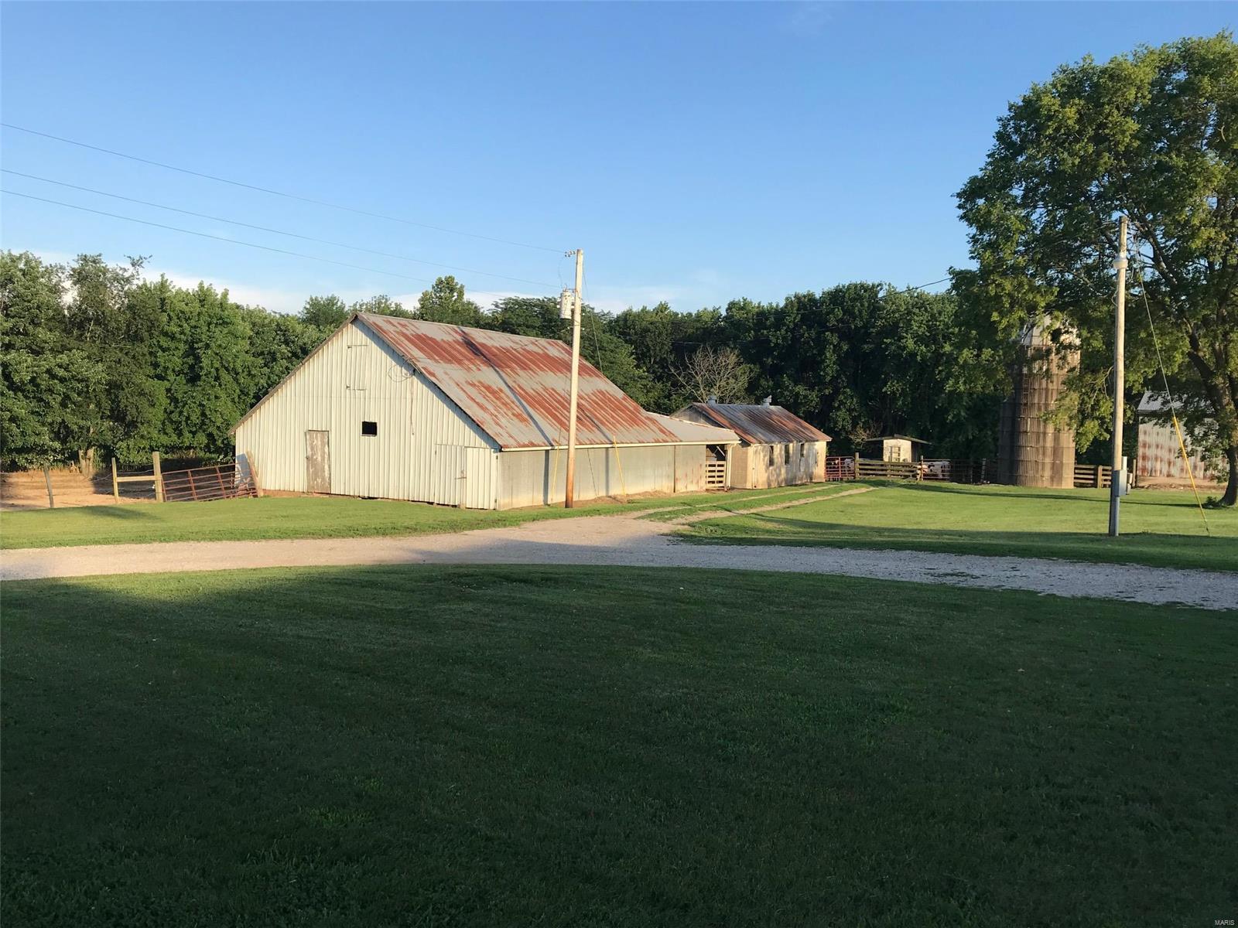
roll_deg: -2.1
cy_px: 464
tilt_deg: -4.3
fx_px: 1001
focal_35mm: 28
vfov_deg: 49.7
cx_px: 619
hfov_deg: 63.4
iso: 20
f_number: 1.8
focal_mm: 3.99
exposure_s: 1/987
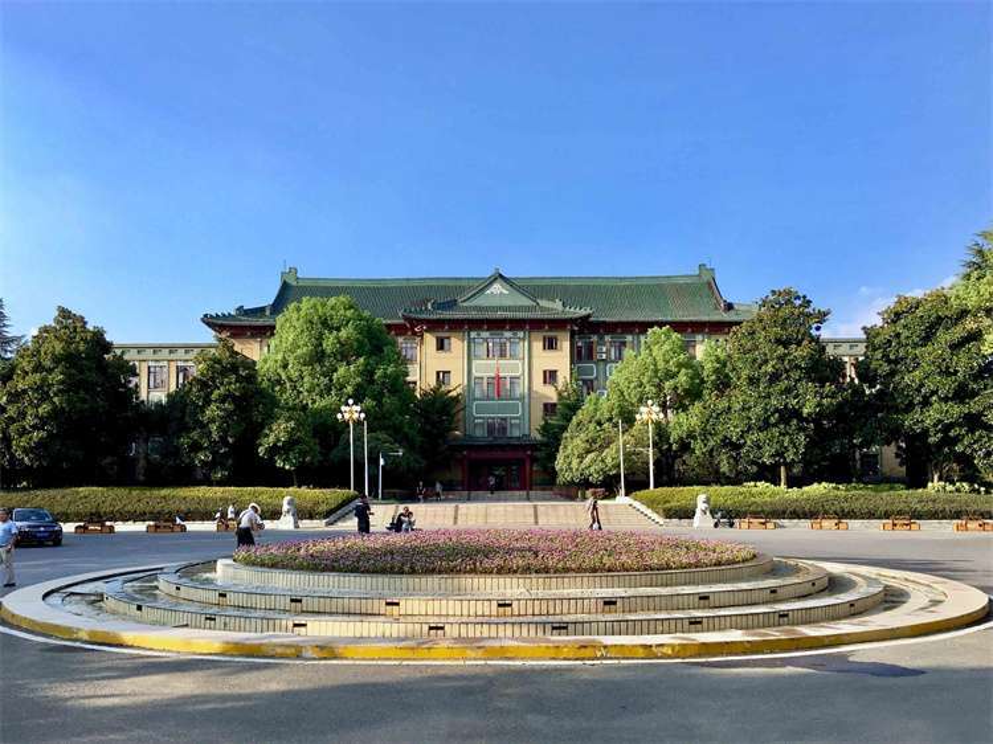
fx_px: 832
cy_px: 372
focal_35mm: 29
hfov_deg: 61.7
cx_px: 496
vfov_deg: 48.2
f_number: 2.2
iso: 25
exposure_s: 1/777
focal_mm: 4.15
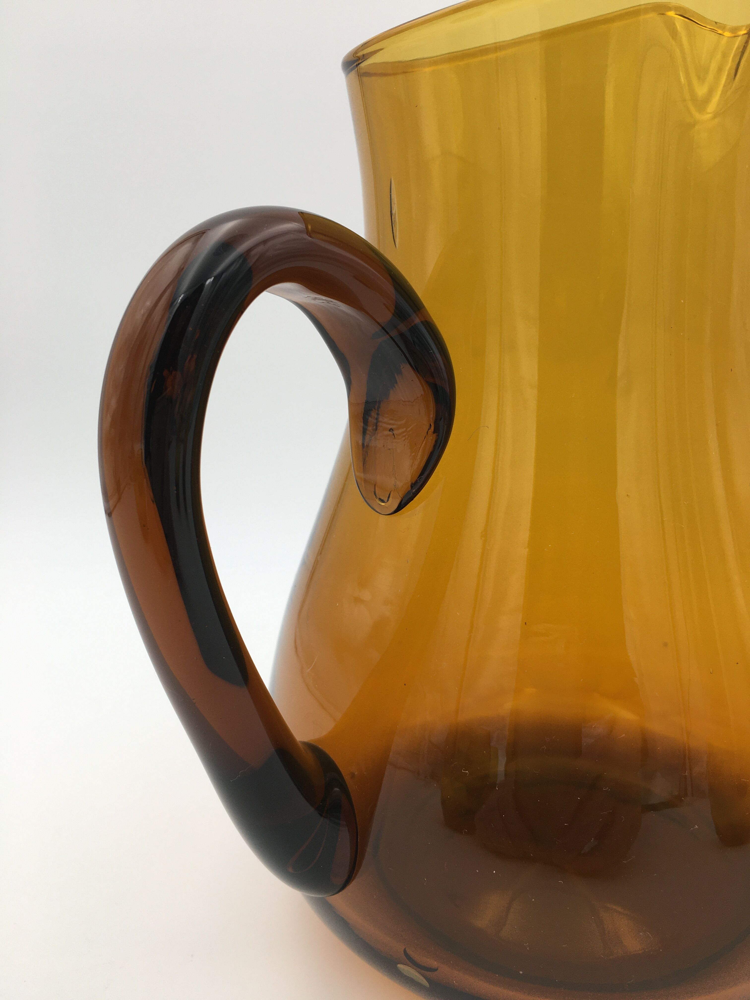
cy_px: 500
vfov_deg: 61.7
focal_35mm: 29
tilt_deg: -9.3
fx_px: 838
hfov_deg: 48.2
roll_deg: +0.4
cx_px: 375
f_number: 2.2
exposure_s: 1/111
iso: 25
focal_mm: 4.15
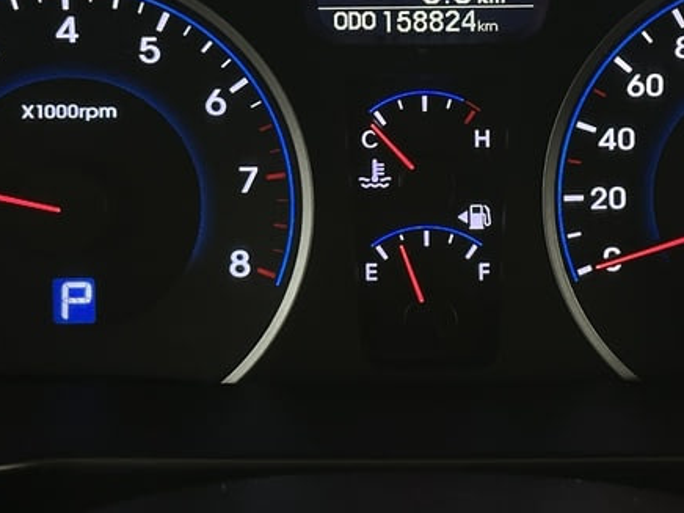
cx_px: 436
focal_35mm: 99
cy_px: 139
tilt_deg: -23.3
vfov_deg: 14.9
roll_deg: +0.7
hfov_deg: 19.8
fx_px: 1956
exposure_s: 1/33
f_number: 1.78
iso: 200
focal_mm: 6.86
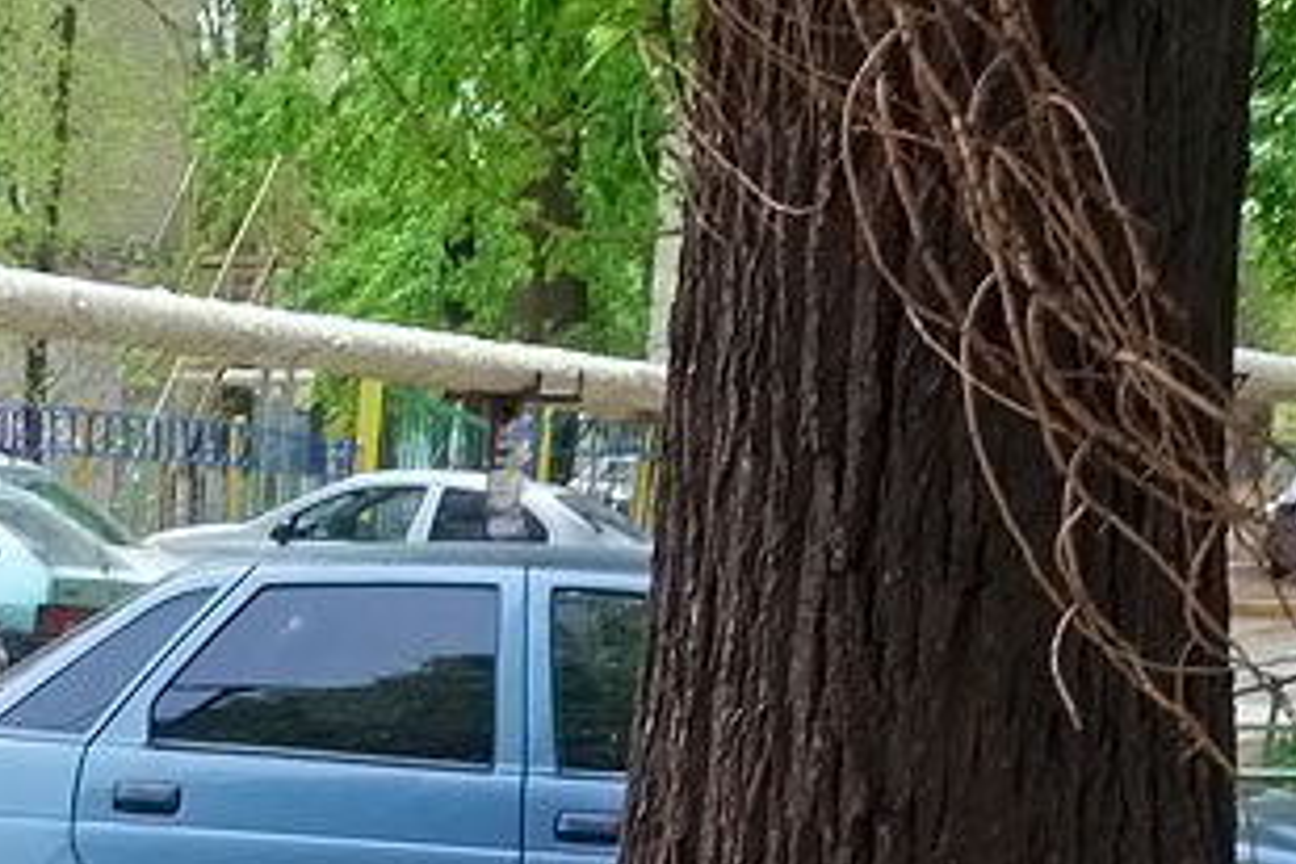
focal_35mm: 140
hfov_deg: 13.9
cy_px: 1170
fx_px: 5040
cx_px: -545
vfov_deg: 9.6
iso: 125
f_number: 5.6
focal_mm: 13.25
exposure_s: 1/125
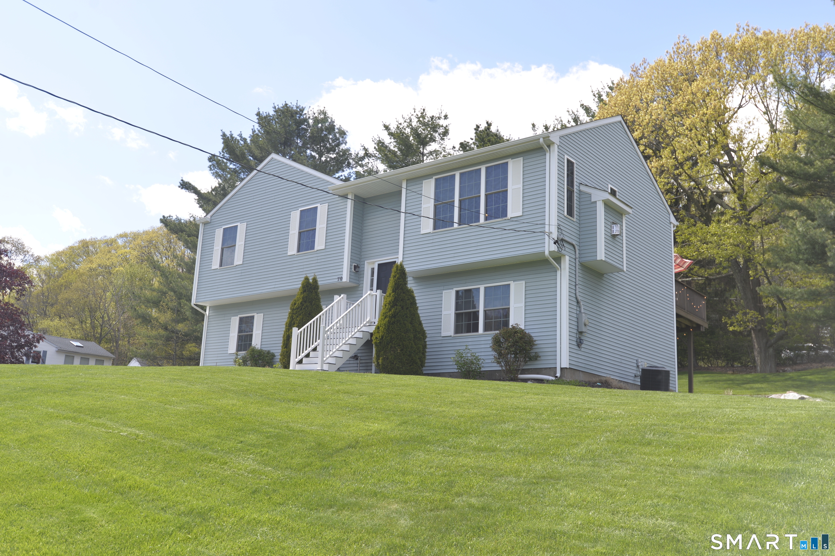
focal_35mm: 35
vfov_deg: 37.9
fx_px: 812
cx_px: 418
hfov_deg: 54.4
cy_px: 278
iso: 100
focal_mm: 35
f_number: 6.3
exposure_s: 1/250
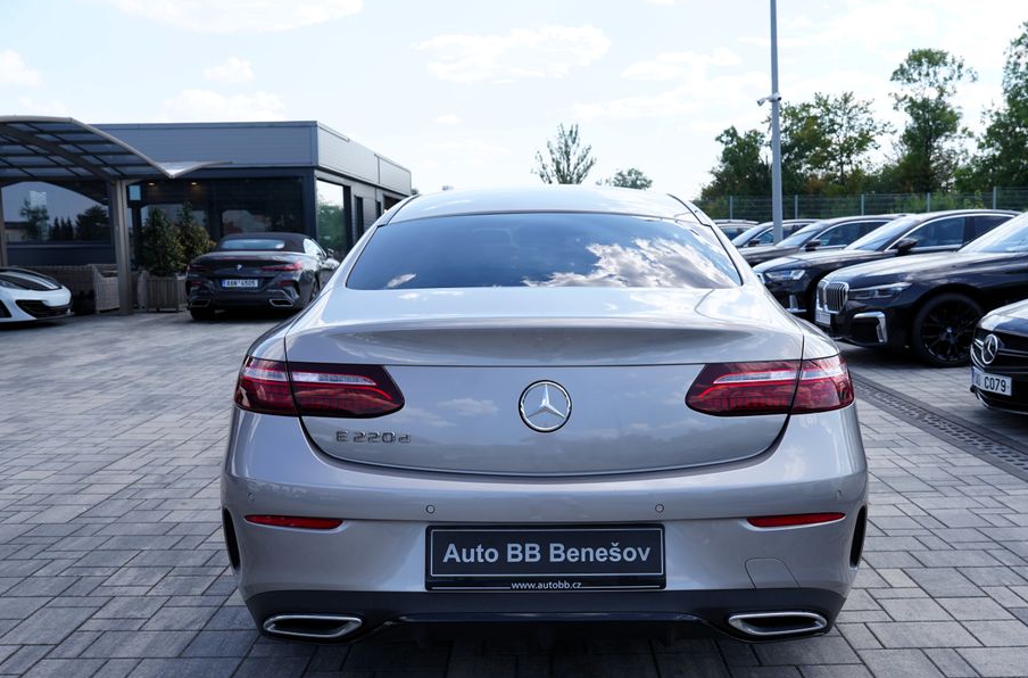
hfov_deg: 55.9
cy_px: 357
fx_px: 968
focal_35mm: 34
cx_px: 547
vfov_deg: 38.6
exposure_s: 1/160
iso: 100
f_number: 6.3
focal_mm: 30
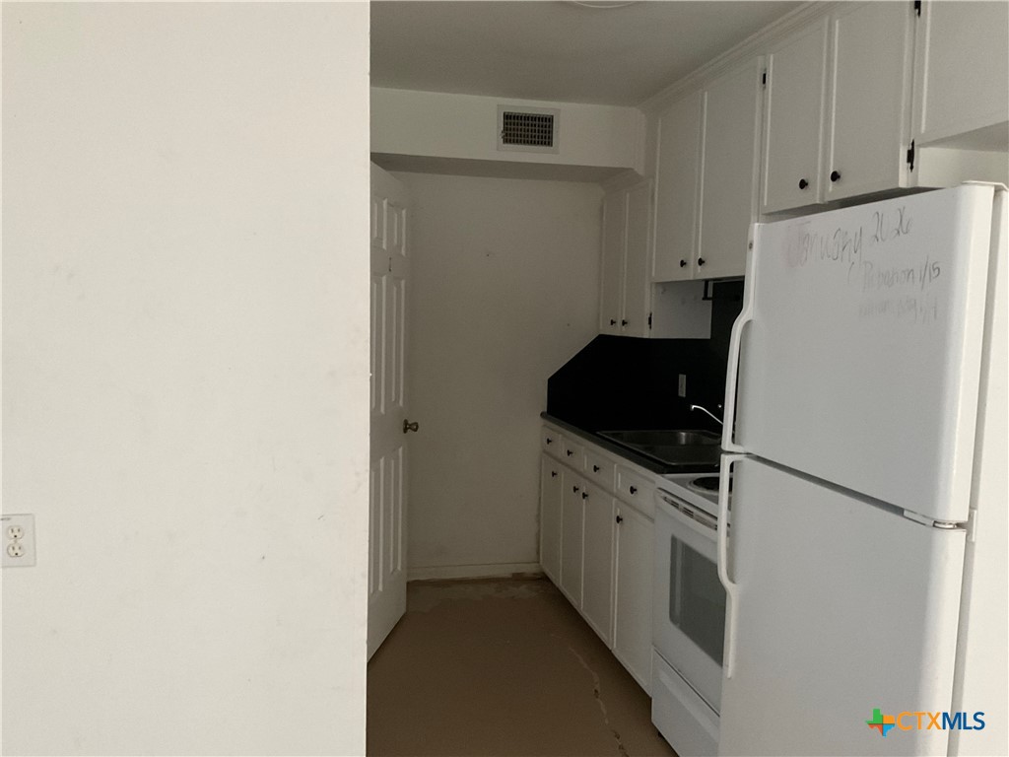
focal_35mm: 29
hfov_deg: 61.7
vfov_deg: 48.2
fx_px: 845
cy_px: 378
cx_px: 504
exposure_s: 1/33
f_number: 1.8
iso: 320
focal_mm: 3
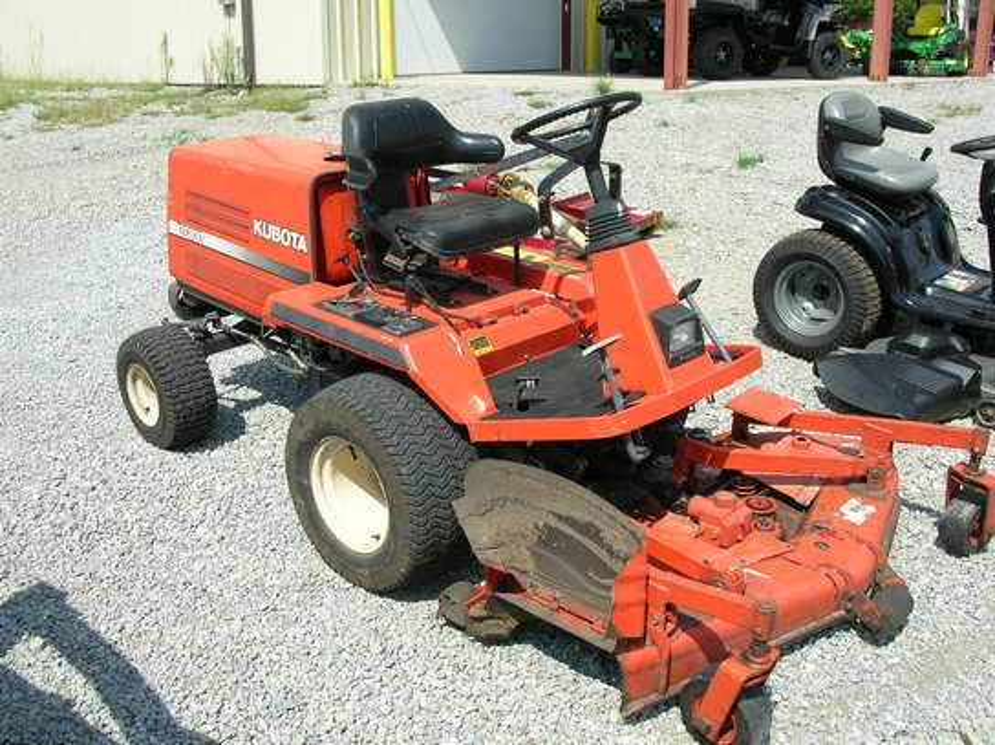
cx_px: 498
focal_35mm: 36
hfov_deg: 51.4
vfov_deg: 39.6
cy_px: 372
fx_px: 1034
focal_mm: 6
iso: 50
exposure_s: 1/568
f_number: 3.7
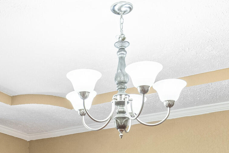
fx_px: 388
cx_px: 76
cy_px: 231
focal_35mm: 61
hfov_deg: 32.6
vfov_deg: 19.4
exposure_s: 1/15
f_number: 9.5
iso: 800
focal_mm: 16
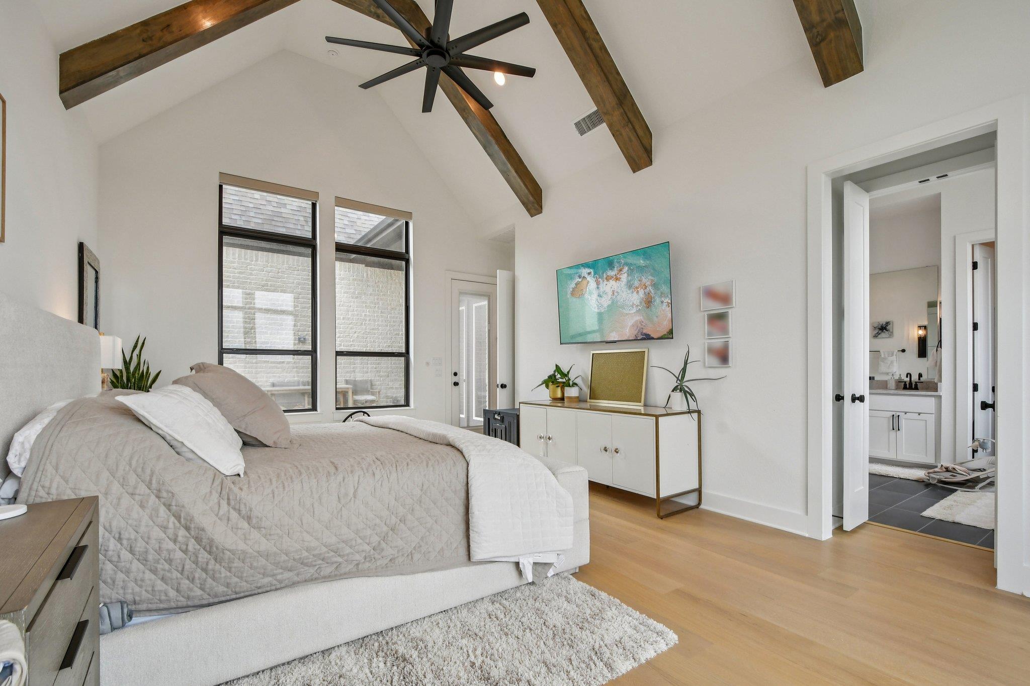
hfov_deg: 100.4
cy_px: 343
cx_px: 515
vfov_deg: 77.3
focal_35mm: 15
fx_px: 429
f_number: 8
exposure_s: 1/125
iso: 400
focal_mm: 10
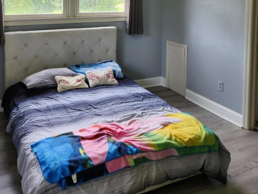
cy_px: 9
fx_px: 283
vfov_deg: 34.9
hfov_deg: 49.0
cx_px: 124
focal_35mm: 38
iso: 100
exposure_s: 1/180
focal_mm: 5.4
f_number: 1.8
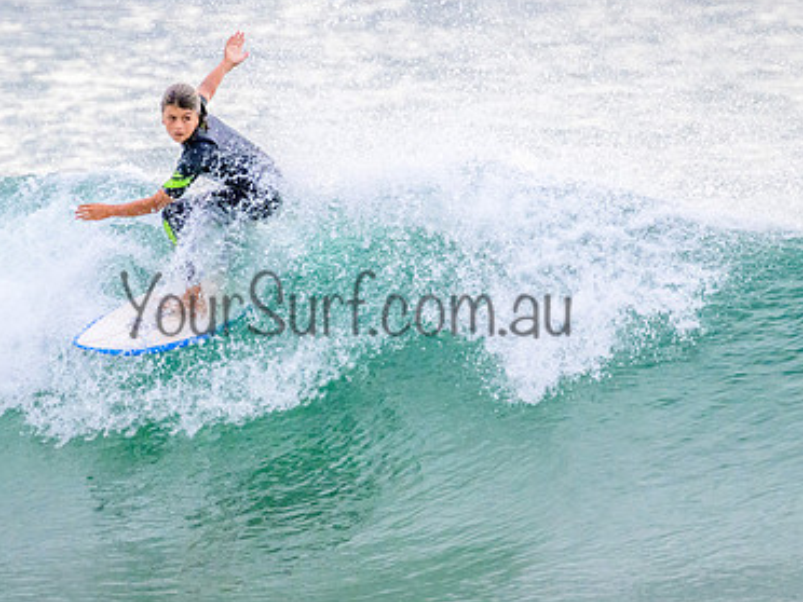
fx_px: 32731
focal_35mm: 1411
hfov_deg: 1.4
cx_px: 372
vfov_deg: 1.1
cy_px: 287
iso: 3600
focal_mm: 800
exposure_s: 1/2000
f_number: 11
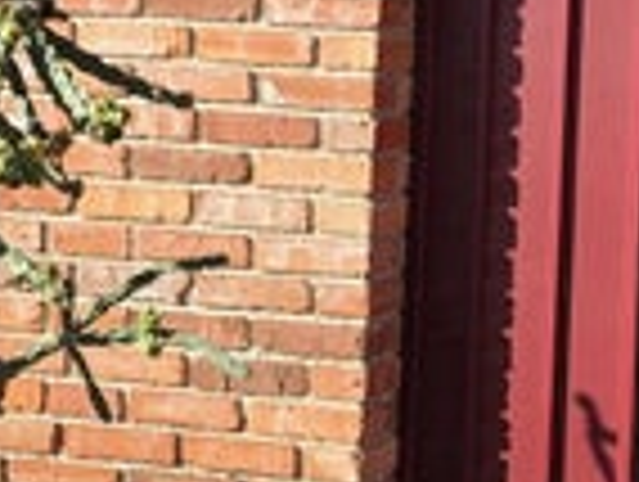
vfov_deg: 10.7
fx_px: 2552
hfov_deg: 14.0
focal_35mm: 138
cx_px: 655
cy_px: 99
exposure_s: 1/3185
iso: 80
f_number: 1.7
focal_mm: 6.25
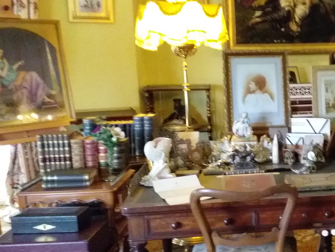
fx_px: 474
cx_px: 301
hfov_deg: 36.5
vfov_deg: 29.6
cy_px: 142
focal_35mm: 49
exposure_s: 1/17
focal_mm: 3.6
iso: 800
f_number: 1.9
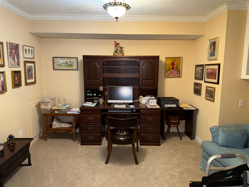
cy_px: 94
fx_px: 173
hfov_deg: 71.6
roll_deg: -0.6
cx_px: 124
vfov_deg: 56.8
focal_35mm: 24
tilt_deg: -7.3
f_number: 1.78
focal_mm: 6.76
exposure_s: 1/15
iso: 100
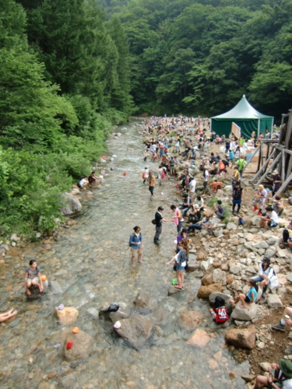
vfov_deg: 71.6
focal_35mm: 24
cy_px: 194
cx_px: 146
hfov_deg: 56.8
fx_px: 270
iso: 64
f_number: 3.2
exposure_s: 1/80
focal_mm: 4.3
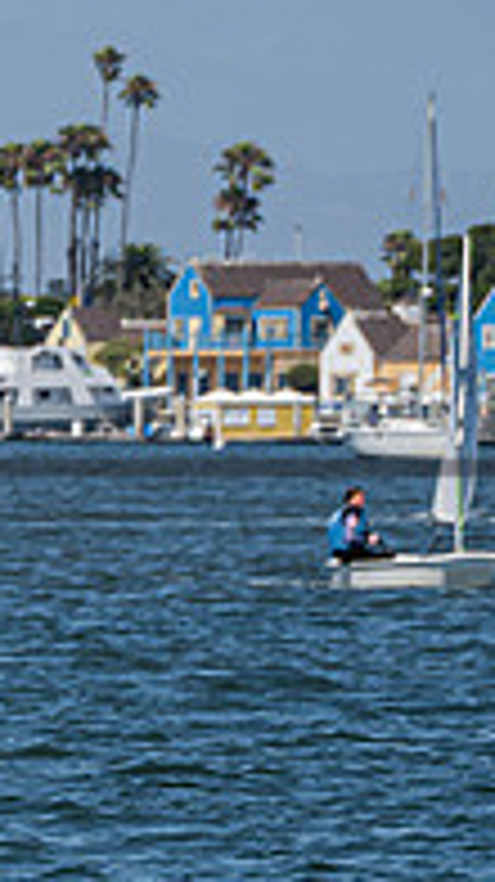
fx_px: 14328
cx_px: -862
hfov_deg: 2.0
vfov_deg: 3.5
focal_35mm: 613
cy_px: 857
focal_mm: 145
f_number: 7.1
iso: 250
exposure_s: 1/1000
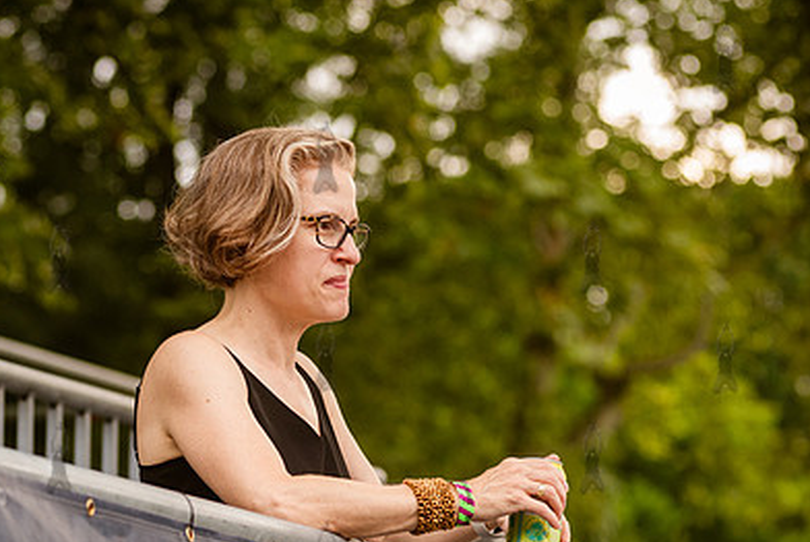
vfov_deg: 7.3
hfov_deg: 10.9
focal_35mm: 188
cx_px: 278
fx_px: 4233
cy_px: 352
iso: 1000
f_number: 4
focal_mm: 112
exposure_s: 1/500
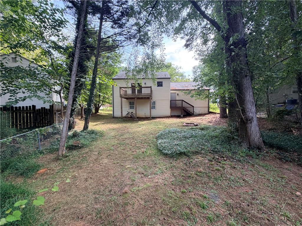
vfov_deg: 85.7
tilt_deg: -2.7
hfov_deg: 102.1
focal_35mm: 14
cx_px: 151
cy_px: 113
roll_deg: -0.2
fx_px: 122
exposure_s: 1/171
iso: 50
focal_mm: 2.22
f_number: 2.2
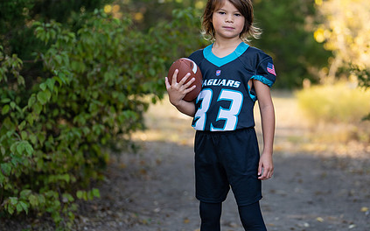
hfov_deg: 23.2
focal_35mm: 89
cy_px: 116
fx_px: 897
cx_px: 245
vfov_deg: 14.7
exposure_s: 1/500
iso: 100
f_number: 1.2
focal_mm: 50
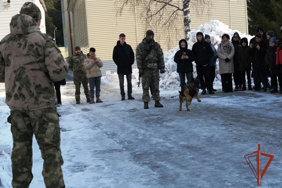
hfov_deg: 35.6
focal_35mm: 56
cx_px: 141
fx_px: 439
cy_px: 94
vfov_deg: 24.2
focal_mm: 37.6
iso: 160
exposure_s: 1/280
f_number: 5.6
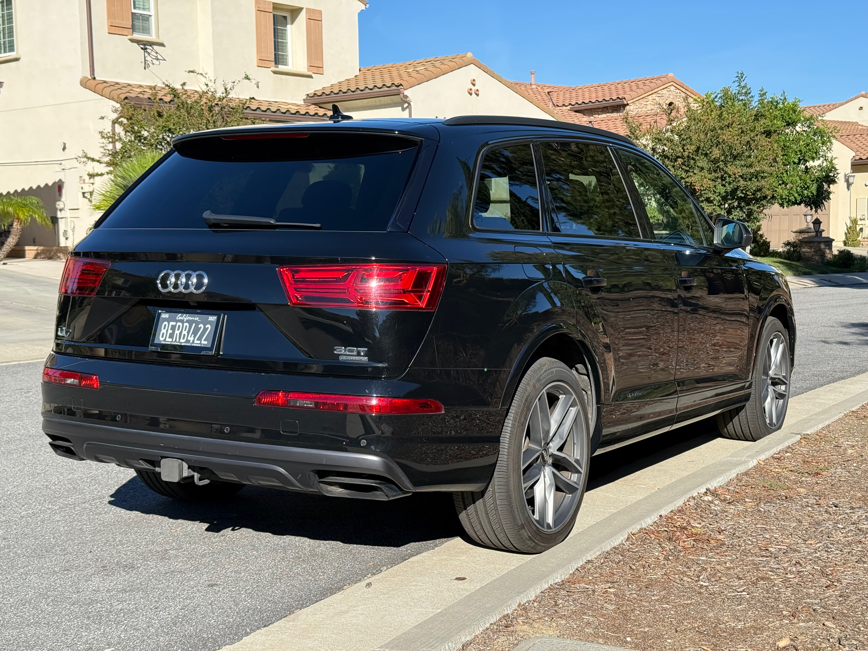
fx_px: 1204
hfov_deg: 39.7
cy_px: 326
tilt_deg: -5.1
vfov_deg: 30.3
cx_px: 434
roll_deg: +1.3
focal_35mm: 48
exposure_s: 1/2762
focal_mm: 6.76
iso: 100
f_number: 1.78
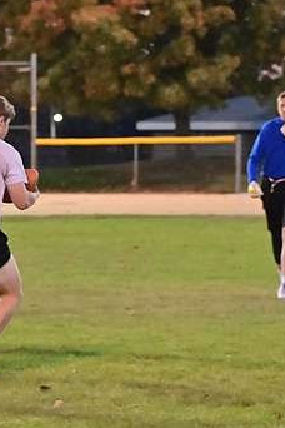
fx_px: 3325
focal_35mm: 280
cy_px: 235
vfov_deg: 7.4
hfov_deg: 4.9
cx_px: -34
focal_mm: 110
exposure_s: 1/400
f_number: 4
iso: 6400
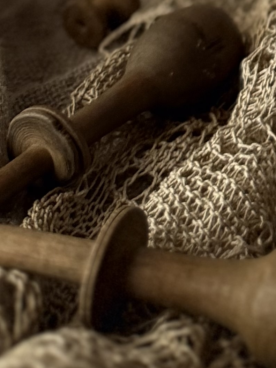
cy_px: -480
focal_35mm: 130
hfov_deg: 10.2
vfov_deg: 12.4
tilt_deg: -12.9
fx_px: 1382
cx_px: 613
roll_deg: -0.3
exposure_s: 1/60
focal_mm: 6.76
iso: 250
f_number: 1.78
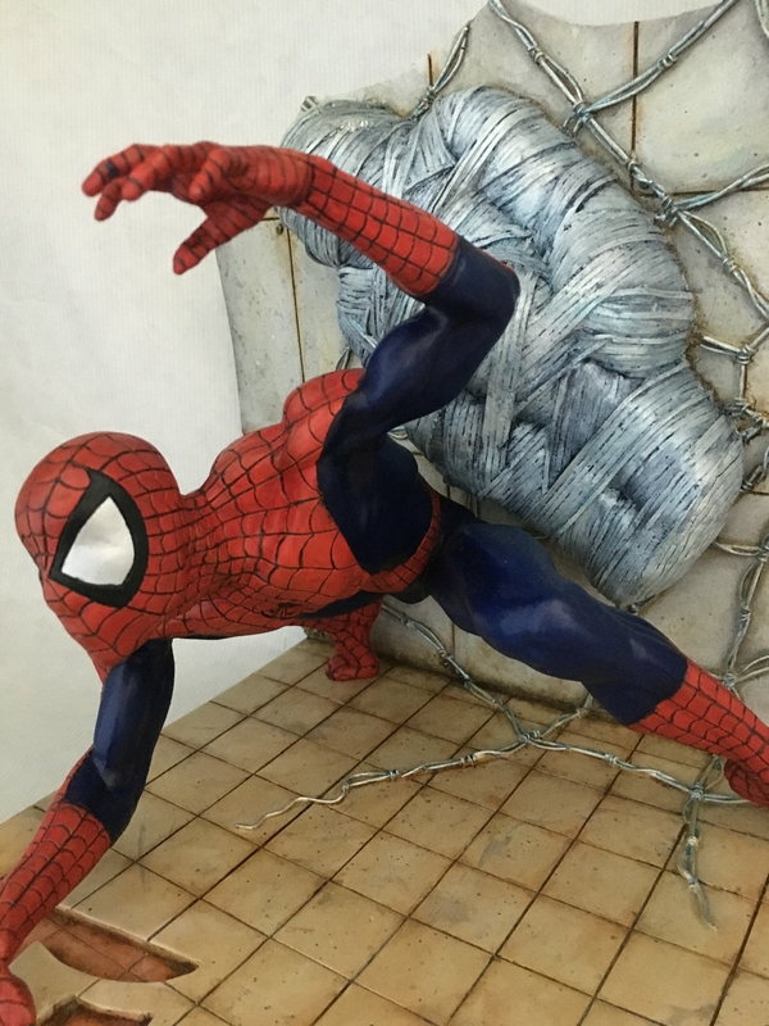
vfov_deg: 61.7
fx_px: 859
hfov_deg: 48.2
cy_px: 513
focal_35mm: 29
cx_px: 384
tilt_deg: -17.8
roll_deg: +2.9
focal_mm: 4.15
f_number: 2.2
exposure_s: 1/17
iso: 400
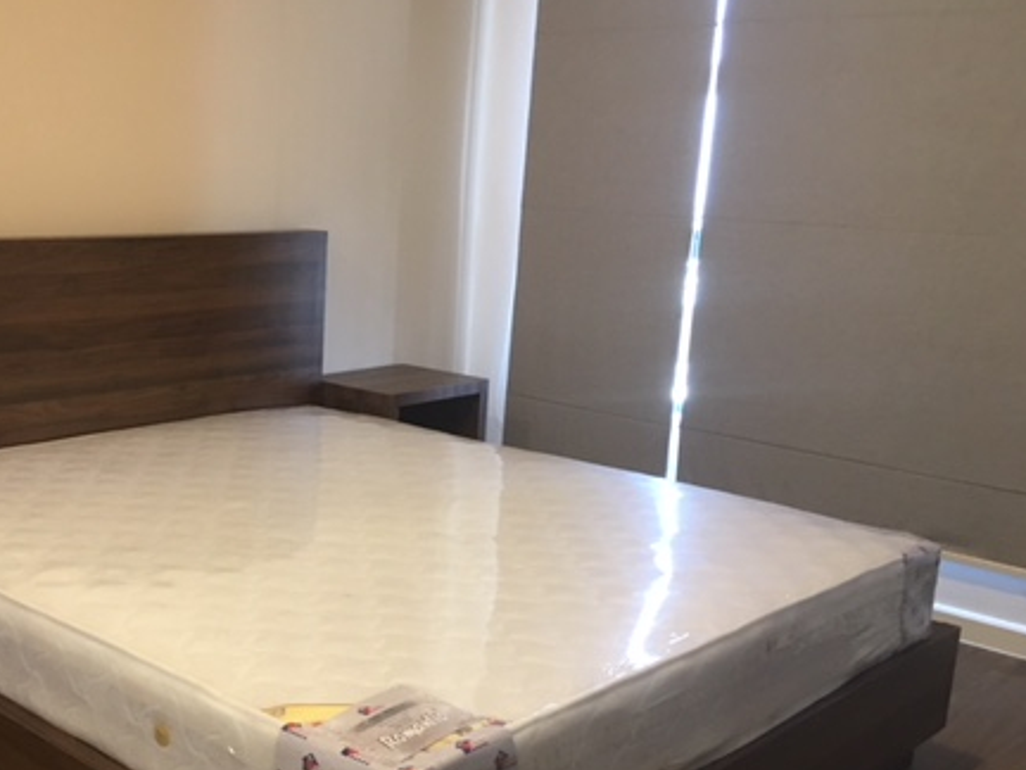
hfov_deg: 42.8
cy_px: 461
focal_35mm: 43
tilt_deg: -12.3
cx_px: 290
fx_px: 1274
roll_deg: -2.1
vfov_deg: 33.5
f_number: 2.2
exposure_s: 1/33
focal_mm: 4.15
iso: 125
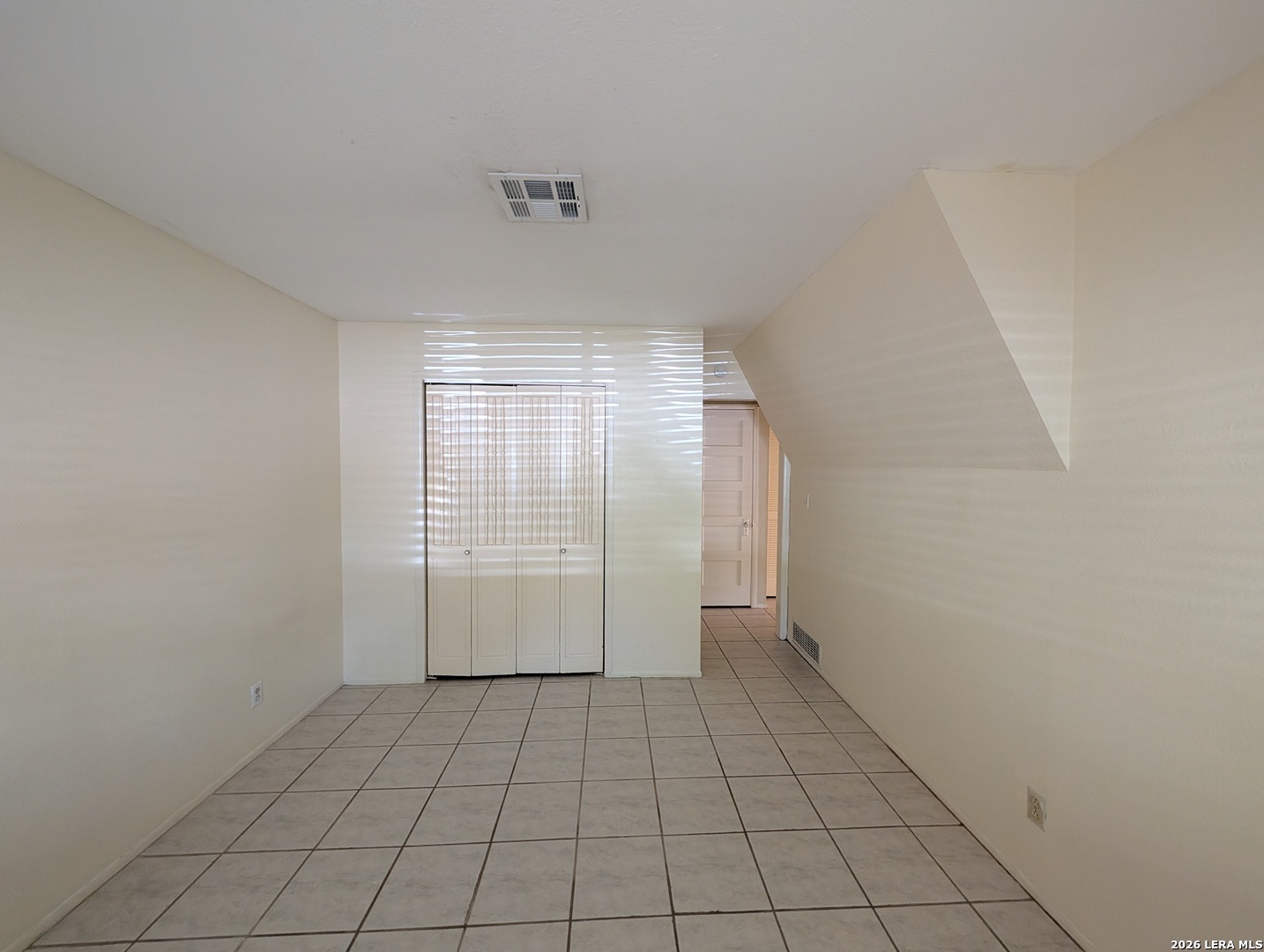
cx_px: 632
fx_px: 439
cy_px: 476
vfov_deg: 94.7
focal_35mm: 12
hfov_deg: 110.5
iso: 317
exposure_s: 1/44.9
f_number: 1.7
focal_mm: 2.02
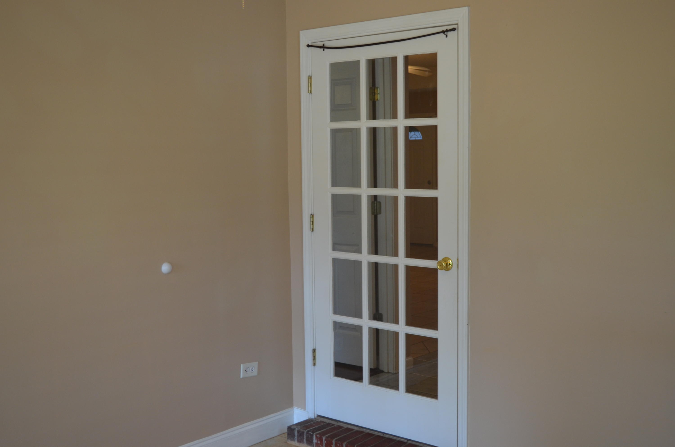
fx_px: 814
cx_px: 338
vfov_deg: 30.7
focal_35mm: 44
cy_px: 224
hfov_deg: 45.0
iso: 400
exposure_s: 1/60
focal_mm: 29
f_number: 4.5
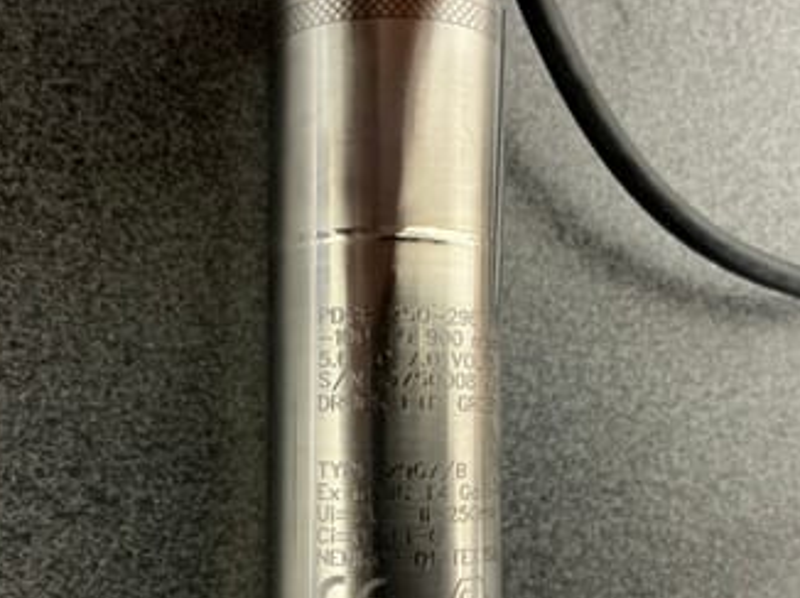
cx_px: 341
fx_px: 993
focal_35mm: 43
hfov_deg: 43.8
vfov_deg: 33.1
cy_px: 430
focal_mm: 3
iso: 250
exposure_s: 1/33
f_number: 1.8
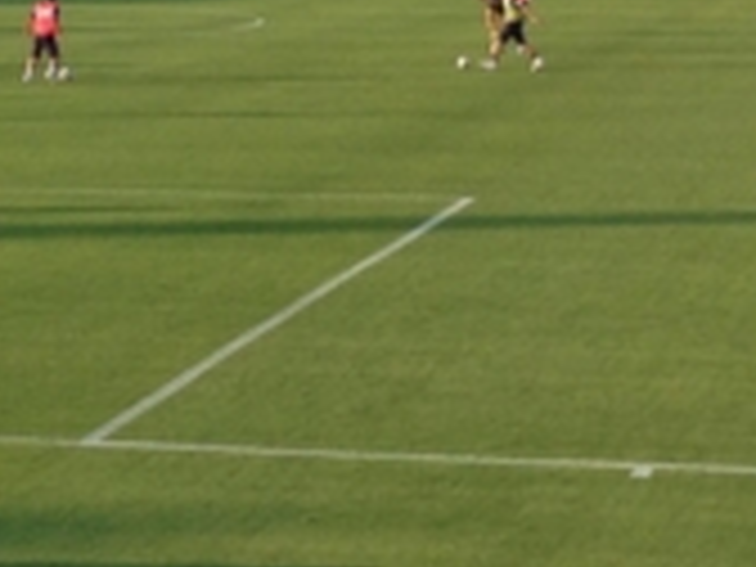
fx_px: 3647
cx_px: 202
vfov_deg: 8.9
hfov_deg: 11.8
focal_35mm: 167
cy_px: 153
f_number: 2.4
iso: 50
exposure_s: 1/525
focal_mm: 4.28
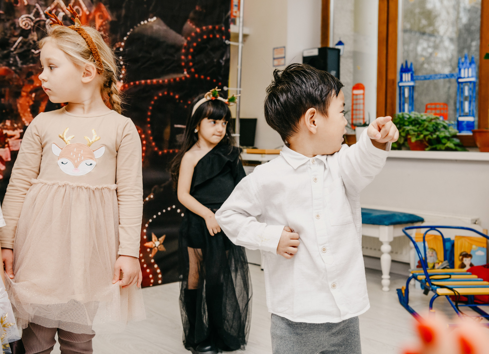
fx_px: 675
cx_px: 289
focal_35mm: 48
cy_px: 161
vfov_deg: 29.4
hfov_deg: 39.7
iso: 320
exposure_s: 1/160
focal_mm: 42
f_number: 5
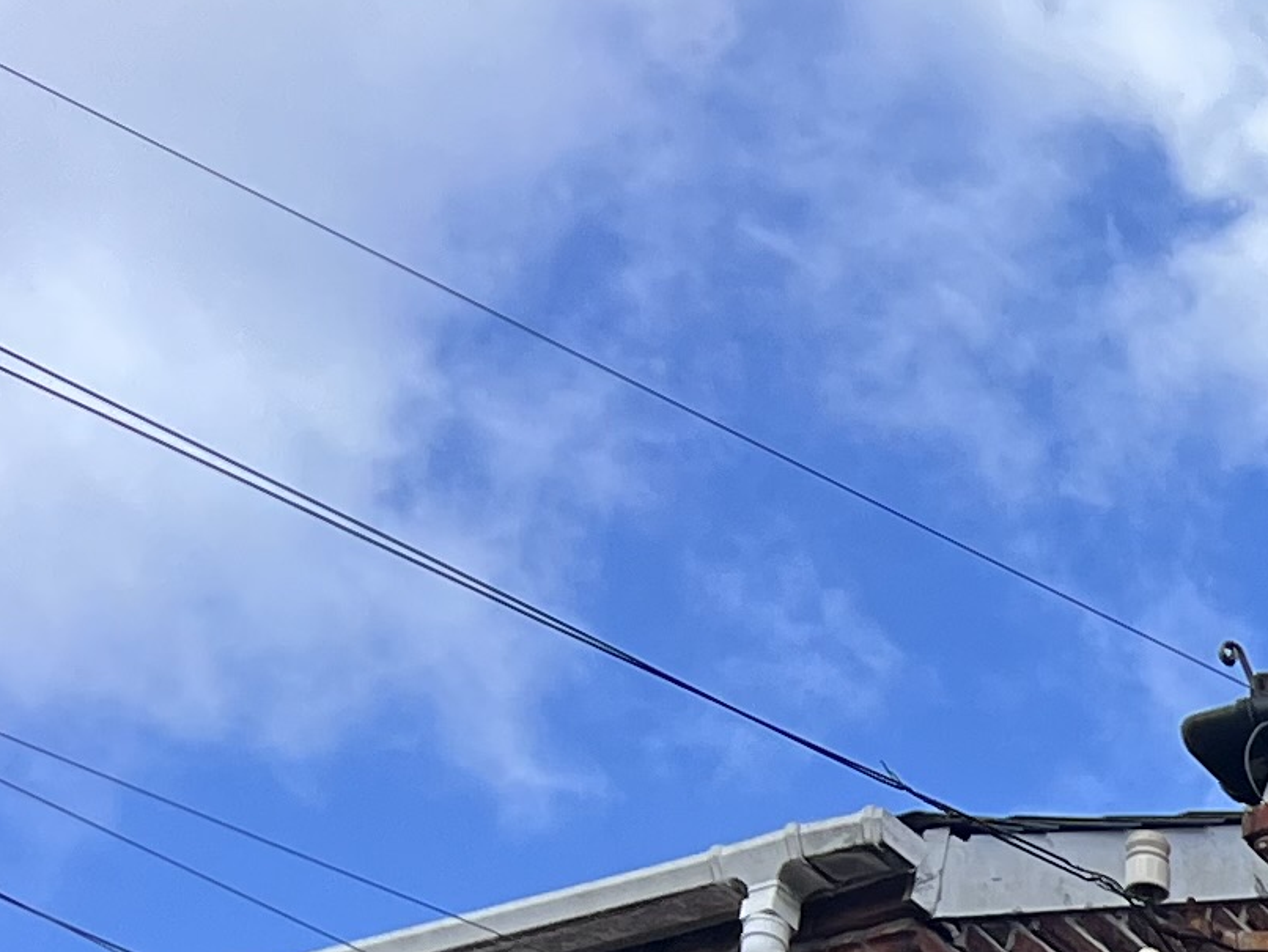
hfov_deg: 11.9
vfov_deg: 10.5
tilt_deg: +25.0
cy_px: 1912
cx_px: 3142
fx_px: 4763
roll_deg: -0.3
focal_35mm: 130
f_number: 1.5
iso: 50
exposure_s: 1/1724
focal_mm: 5.7
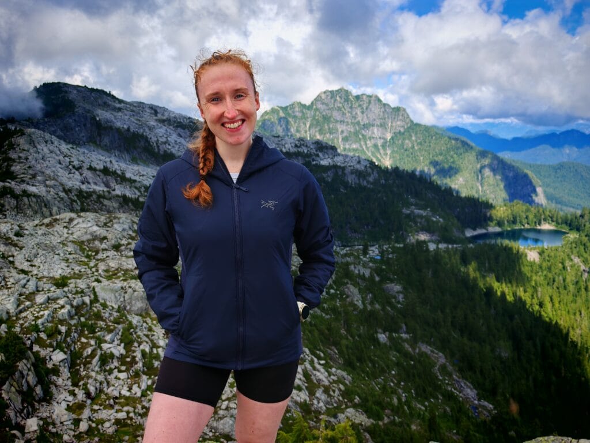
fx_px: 460
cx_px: 295
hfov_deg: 65.3
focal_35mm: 27
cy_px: 222
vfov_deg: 51.4
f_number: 2
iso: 50
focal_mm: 6.83
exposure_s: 1/1300
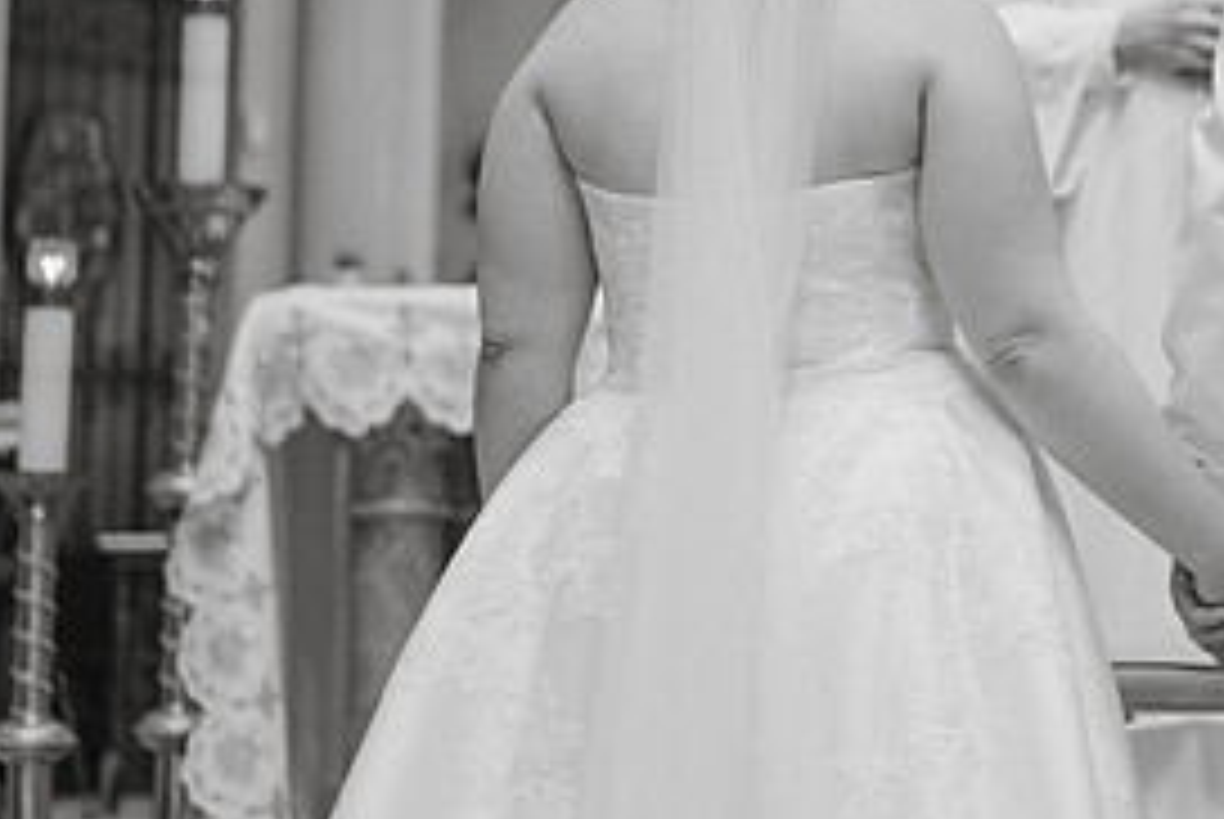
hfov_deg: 18.0
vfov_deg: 12.2
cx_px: 1192
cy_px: -6
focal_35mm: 111
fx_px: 3778
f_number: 2
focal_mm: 50
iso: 800
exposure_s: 1/320
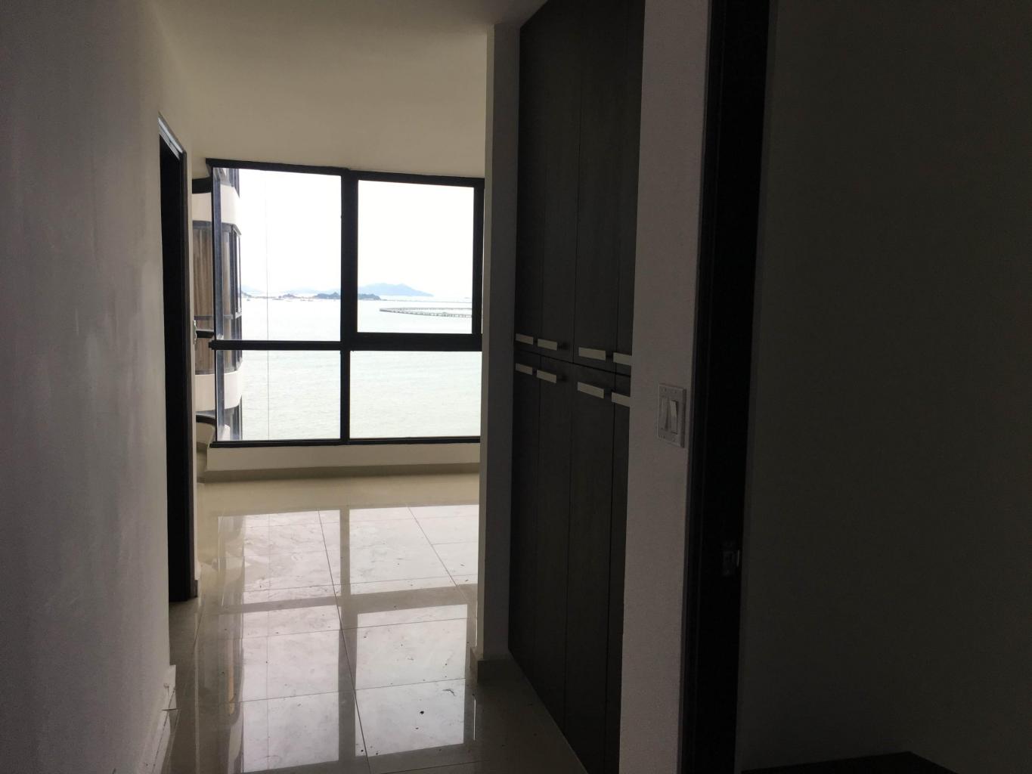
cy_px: 387
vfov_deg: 48.2
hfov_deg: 61.7
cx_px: 516
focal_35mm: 29
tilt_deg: -6.0
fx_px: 865
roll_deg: -1.0
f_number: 2.2
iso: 40
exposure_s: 1/120
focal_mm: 4.15
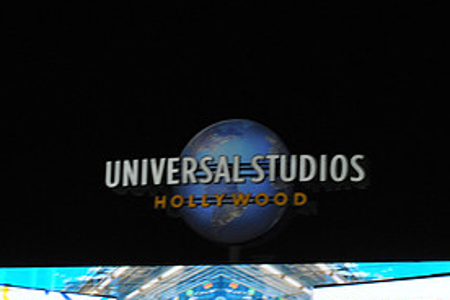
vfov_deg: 4.2
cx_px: 218
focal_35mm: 326
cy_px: 311
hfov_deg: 6.3
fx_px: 4075
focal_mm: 155
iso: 1600
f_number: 9
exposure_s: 1/320
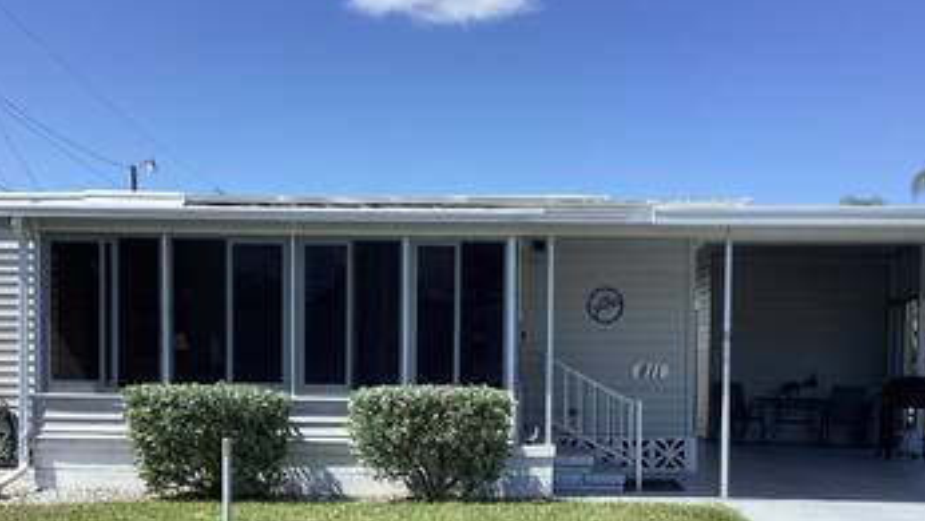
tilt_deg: -3.9
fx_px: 1227
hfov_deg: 41.3
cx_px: 497
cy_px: 417
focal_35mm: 50
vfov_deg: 23.6
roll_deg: -1.3
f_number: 2.4
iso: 25
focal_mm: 3.3
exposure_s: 1/1335
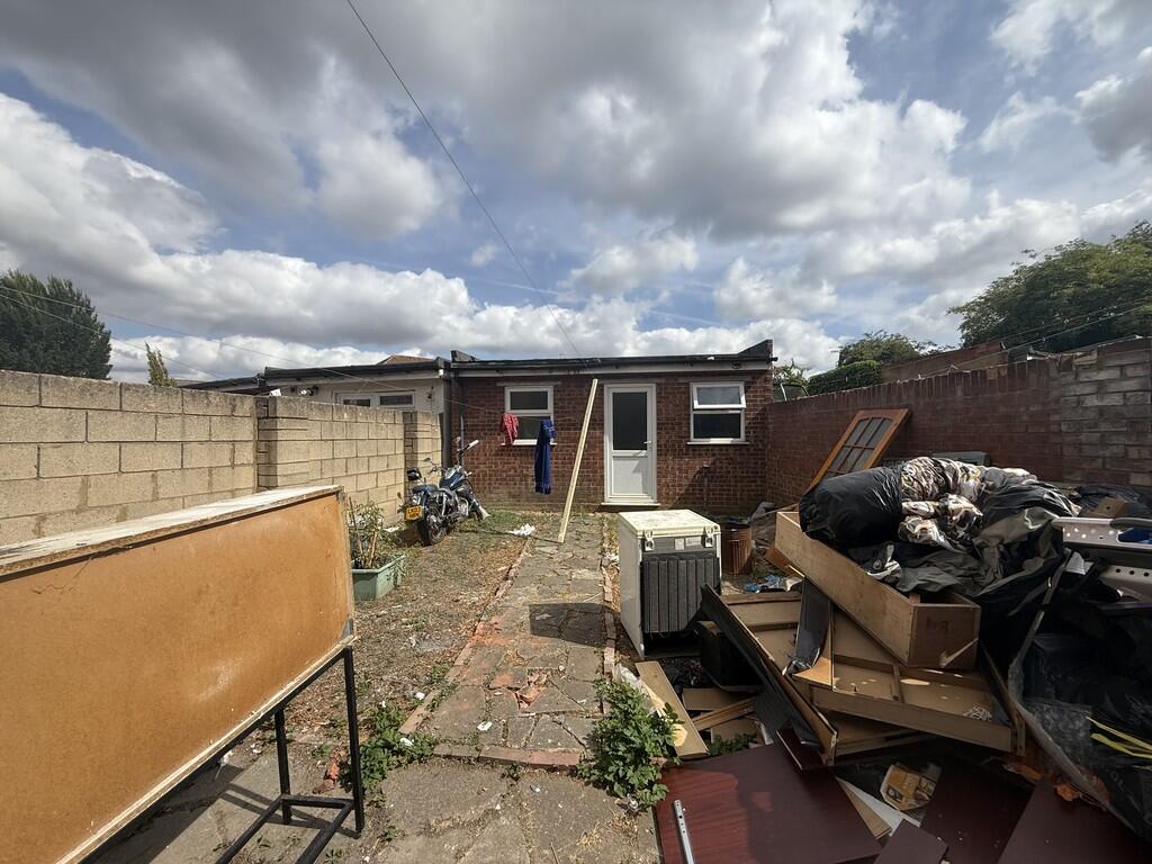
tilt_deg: +1.0
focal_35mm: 14
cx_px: 576
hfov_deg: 102.1
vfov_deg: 85.7
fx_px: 466
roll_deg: -0.1
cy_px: 432
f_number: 2.2
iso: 50
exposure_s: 1/2717
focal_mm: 2.22
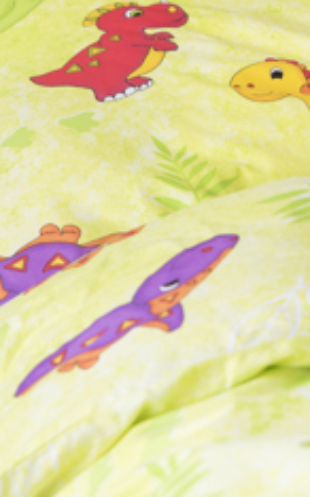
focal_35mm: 195
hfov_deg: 6.7
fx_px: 2639
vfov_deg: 10.7
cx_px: 418
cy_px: 50
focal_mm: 70
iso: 640
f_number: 4
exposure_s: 1/160
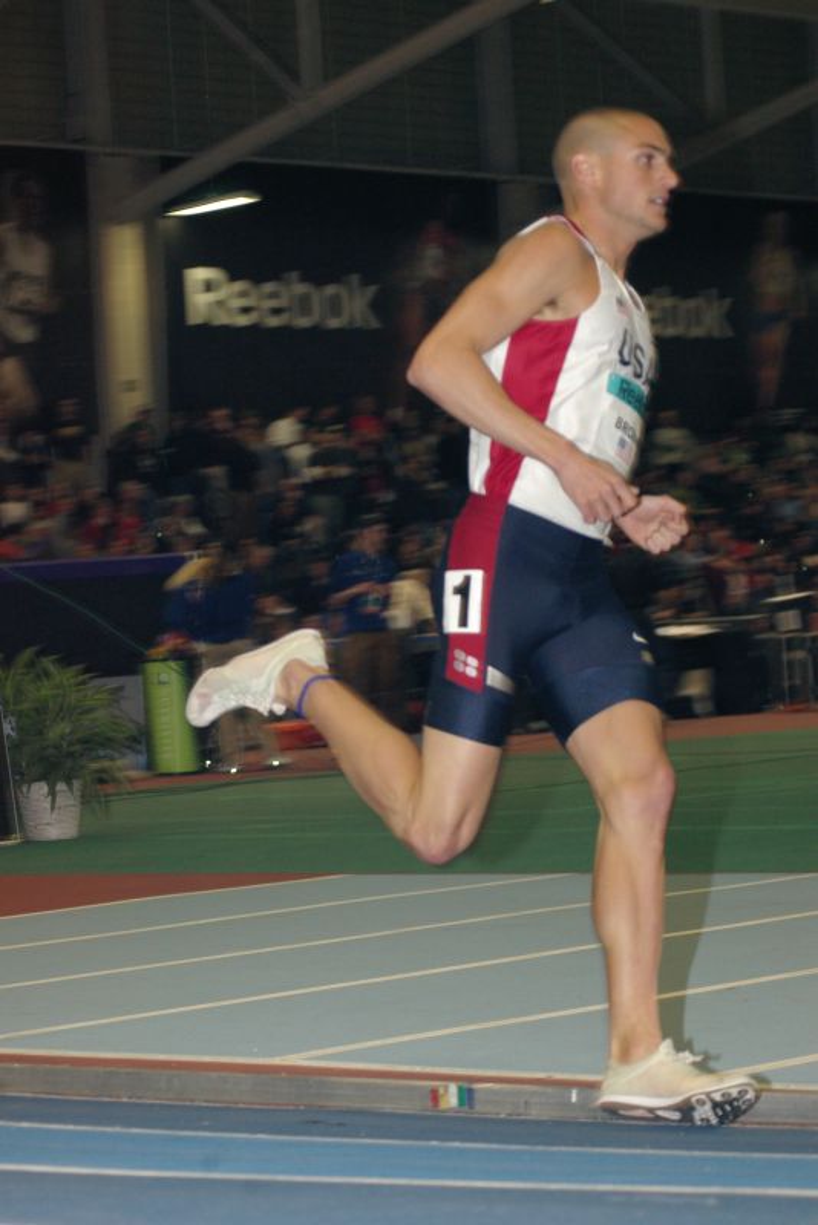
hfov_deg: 11.4
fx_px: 4086
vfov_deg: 17.1
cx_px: 409
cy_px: 612
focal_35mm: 120
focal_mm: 80
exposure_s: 1/125
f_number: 6.3
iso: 800
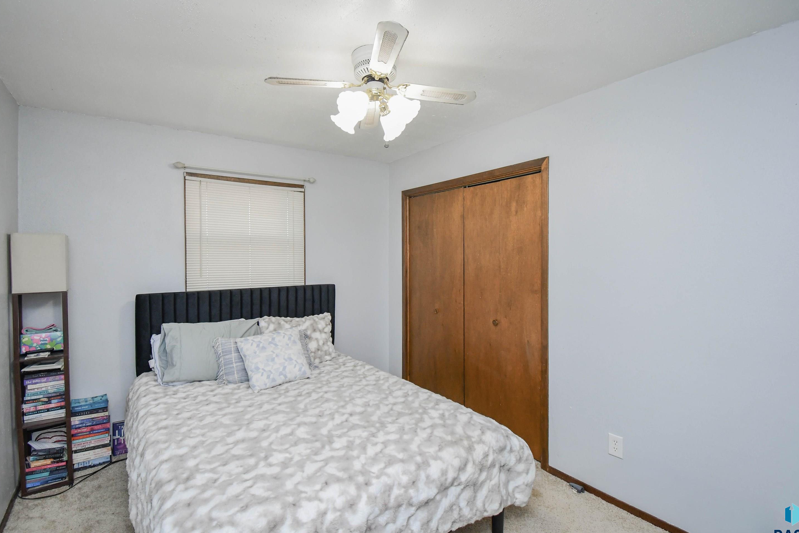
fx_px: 355
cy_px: 259
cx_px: 387
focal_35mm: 16
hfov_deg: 96.7
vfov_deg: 73.7
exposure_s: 1/80
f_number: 4.5
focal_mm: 10
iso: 1250
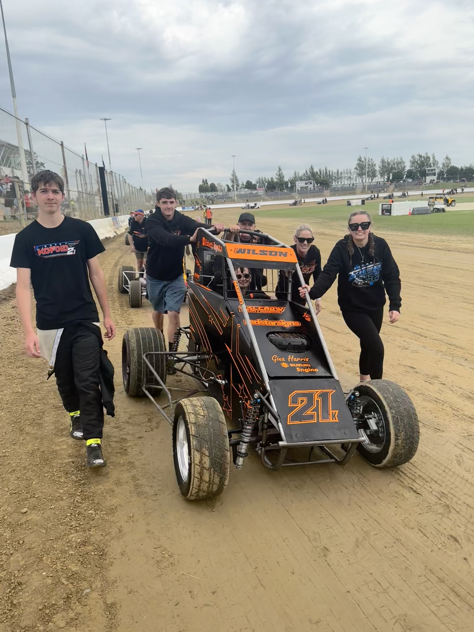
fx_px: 438
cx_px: 237
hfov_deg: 56.8
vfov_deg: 71.6
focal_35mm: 24
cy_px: 316
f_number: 1.78
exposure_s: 1/2105
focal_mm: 6.76
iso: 80
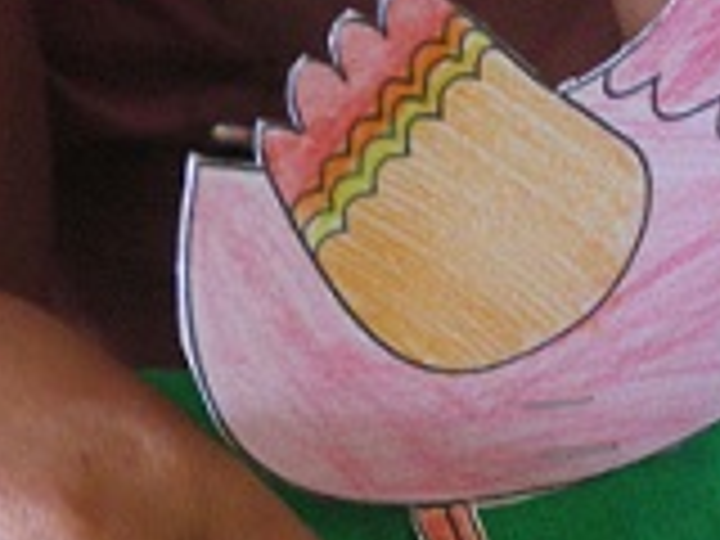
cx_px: 234
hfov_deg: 11.5
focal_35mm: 172
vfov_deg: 8.6
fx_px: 3578
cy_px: 475
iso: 400
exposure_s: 1/25
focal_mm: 9.3
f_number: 3.9
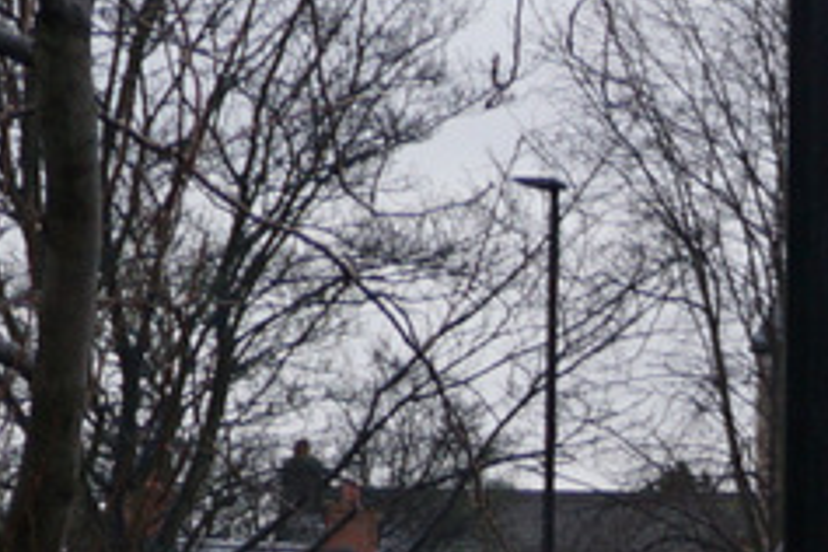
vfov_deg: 3.3
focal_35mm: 414
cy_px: 776
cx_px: 2729
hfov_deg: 4.7
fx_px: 9530
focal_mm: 41
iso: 250
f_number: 5.6
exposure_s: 1/160
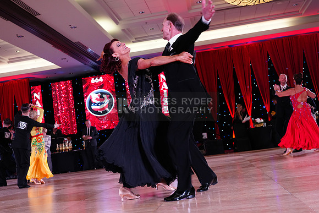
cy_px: 106
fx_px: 363
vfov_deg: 32.6
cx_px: 160
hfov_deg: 47.4
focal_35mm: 41
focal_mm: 41
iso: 2500
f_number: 5
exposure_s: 1/250
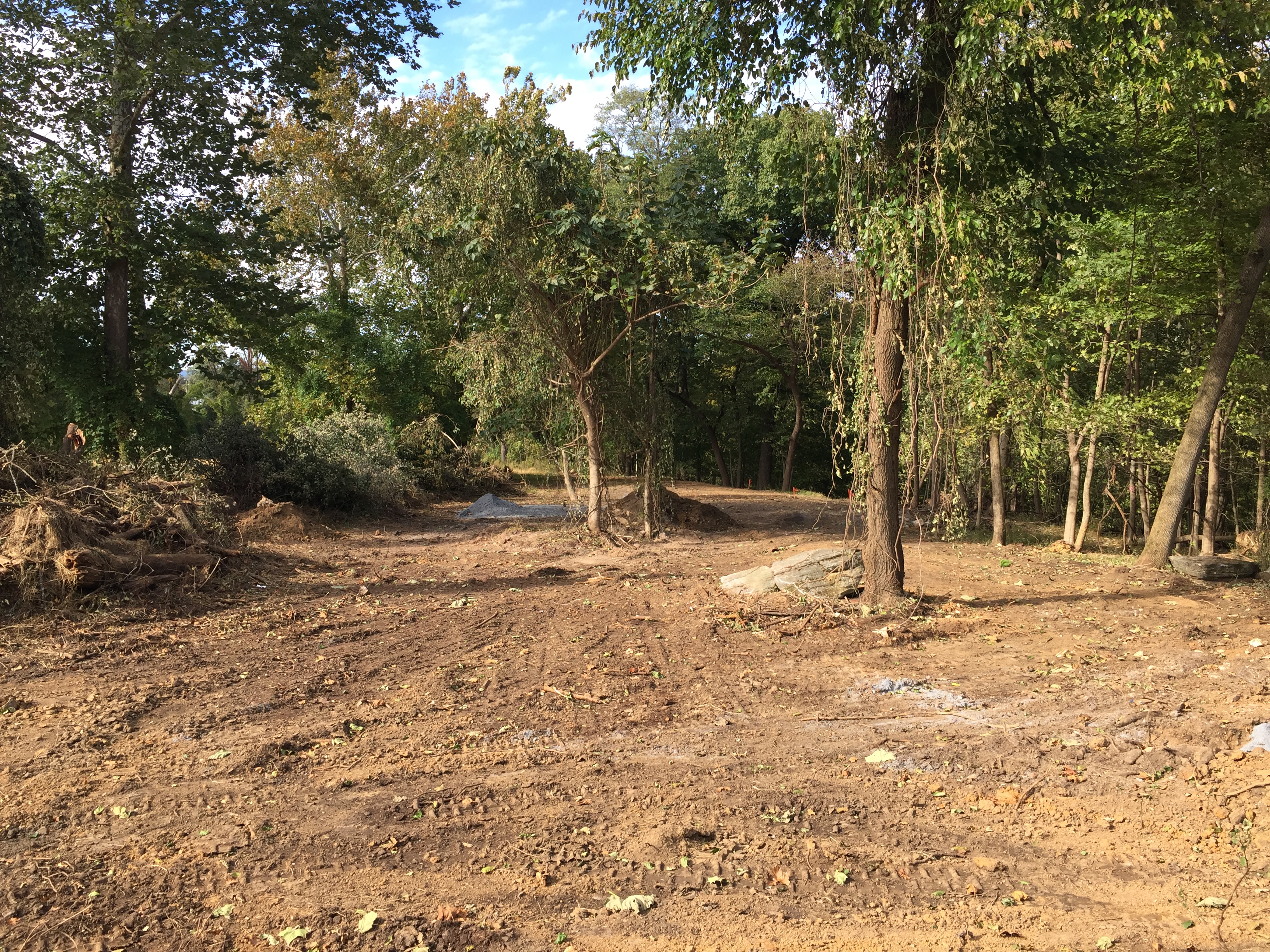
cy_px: 476
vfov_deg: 48.2
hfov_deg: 61.7
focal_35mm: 29
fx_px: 1064
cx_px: 635
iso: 32
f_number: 2.2
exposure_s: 1/501
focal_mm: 4.15
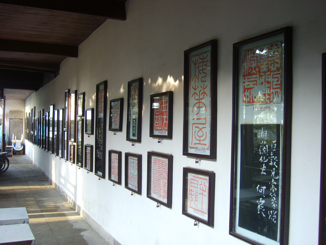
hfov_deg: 52.6
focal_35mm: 35
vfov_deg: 40.7
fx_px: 330
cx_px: 163
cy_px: 122
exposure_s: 1/30
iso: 64
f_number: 2.8
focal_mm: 5.8
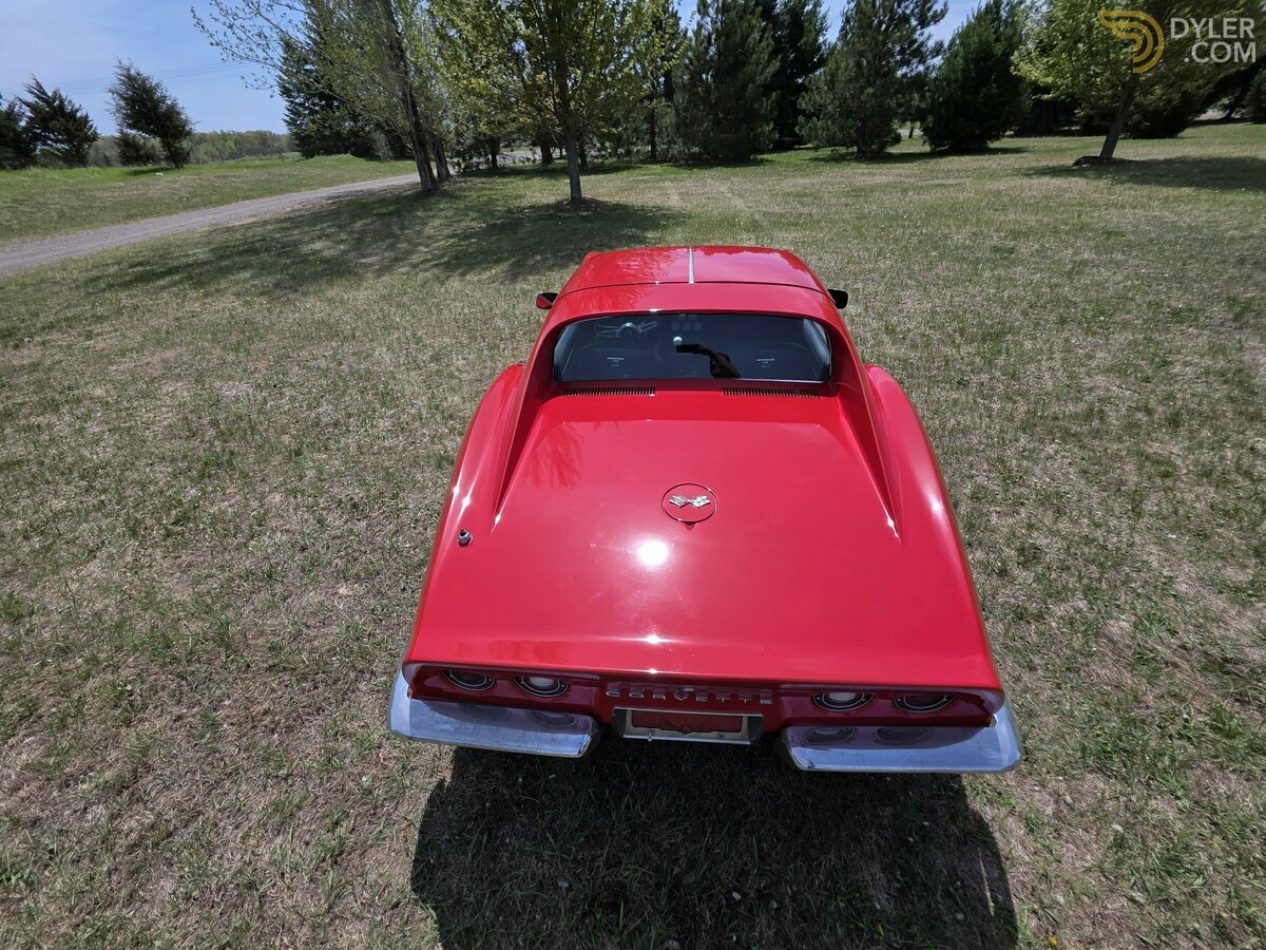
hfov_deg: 106.2
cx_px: 633
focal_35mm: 13
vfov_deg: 89.9
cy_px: 475
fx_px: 475
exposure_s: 1/1304
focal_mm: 2.2
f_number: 1.9
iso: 20
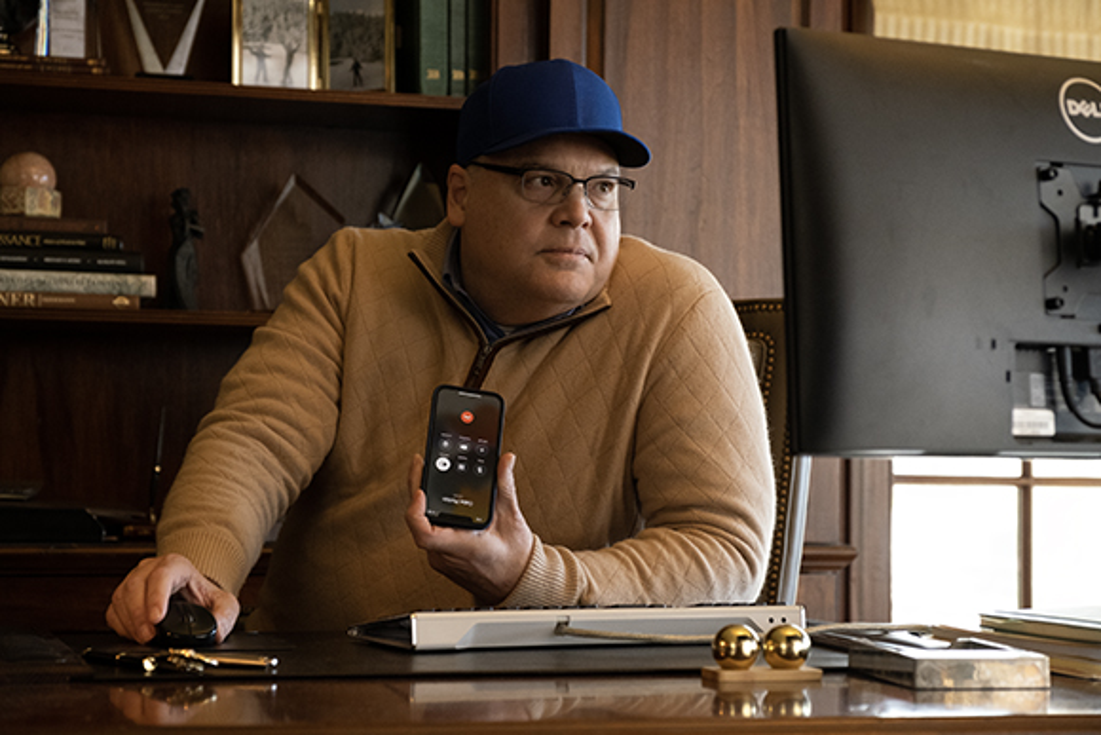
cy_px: 368
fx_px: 2233
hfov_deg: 27.7
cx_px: 550
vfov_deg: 18.7
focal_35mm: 73
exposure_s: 1/250
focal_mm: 48.5
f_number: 4
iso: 2000
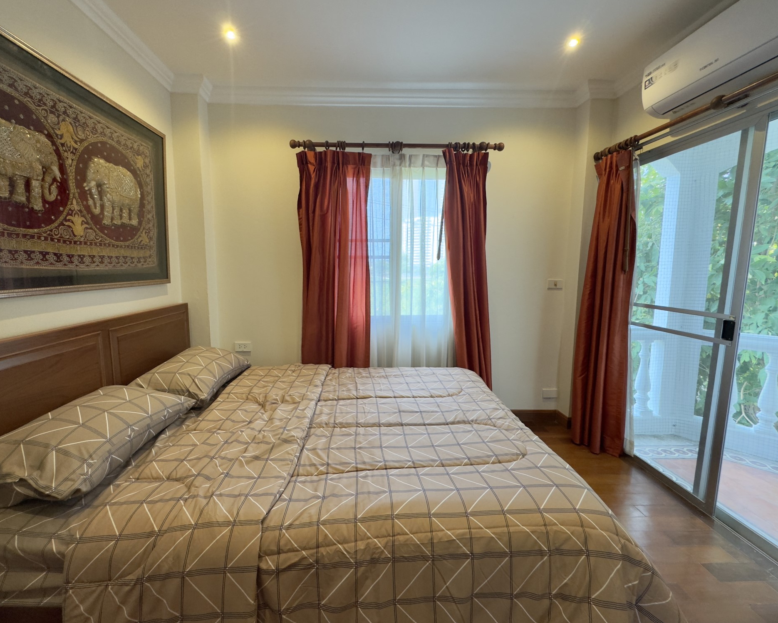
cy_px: 306
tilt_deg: -6.0
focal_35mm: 15
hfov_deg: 96.7
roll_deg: +0.0
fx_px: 345
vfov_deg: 84.0
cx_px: 371
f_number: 2.2
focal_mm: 2.22
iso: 125
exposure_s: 1/100
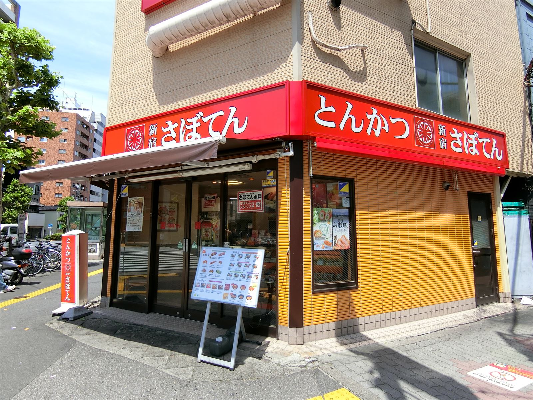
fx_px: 293
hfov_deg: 84.7
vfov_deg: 68.7
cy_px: 200
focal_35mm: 19
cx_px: 266
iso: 80
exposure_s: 1/800
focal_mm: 4.06
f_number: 2.7
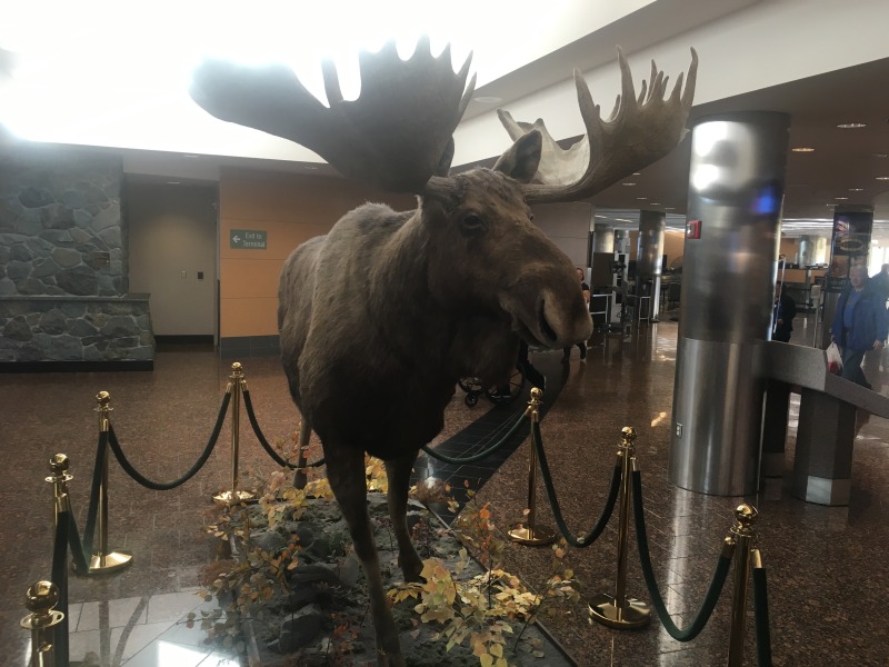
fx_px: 745
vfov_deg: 48.2
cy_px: 334
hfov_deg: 61.7
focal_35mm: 29
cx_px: 444
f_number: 2.2
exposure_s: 1/30
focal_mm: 4.15
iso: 25
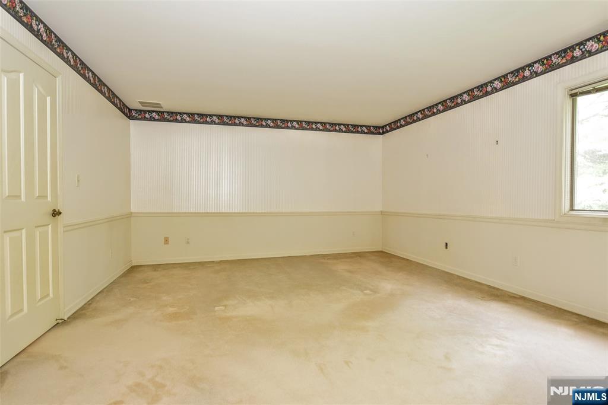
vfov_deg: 67.4
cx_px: 304
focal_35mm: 18
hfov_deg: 90.0
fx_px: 304
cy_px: 202
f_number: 3.5
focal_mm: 18
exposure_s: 1/60
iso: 800
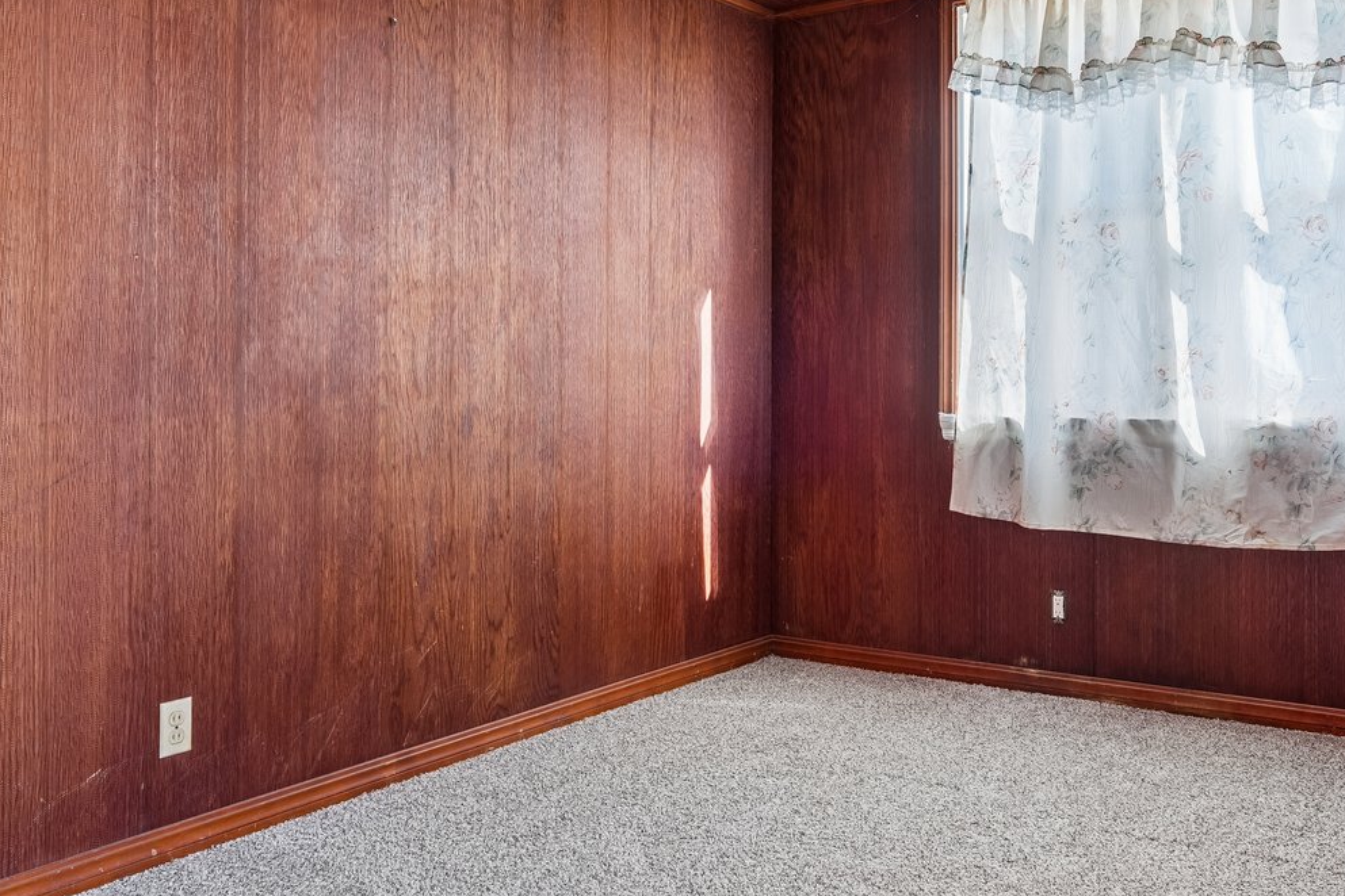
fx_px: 1233
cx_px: 813
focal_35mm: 33
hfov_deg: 56.7
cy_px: 374
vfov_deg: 39.9
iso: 200
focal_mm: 16
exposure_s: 1/8
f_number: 7.1
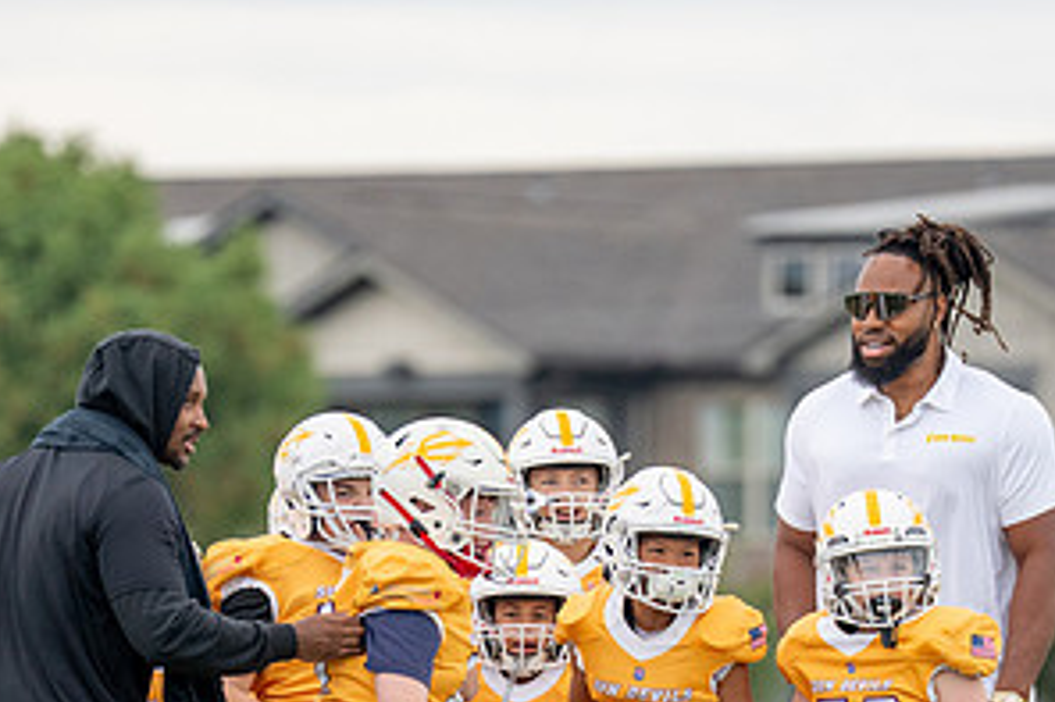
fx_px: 15816
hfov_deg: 3.8
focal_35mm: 540
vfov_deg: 2.5
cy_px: 716
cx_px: 634
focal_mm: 200
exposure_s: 1/2000
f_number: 2.8
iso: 500
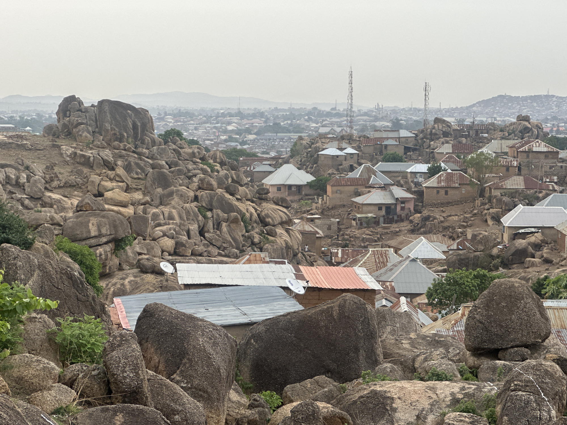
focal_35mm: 77
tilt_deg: -5.5
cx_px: 284
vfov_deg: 19.1
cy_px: 212
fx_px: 1261
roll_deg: -0.5
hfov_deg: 25.3
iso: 40
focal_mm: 9
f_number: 2.8
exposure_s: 1/99
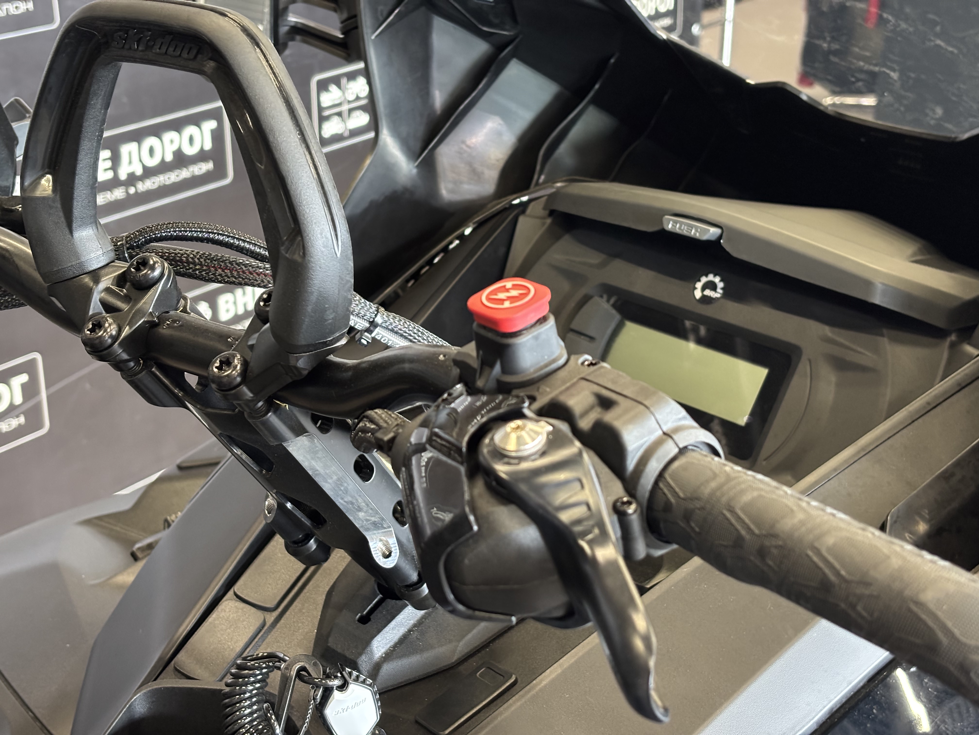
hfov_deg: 36.8
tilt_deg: -25.3
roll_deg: -0.9
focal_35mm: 52
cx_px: 490
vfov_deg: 28.0
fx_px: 1471
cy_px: 368
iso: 250
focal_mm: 5.96
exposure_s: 1/25
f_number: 1.6
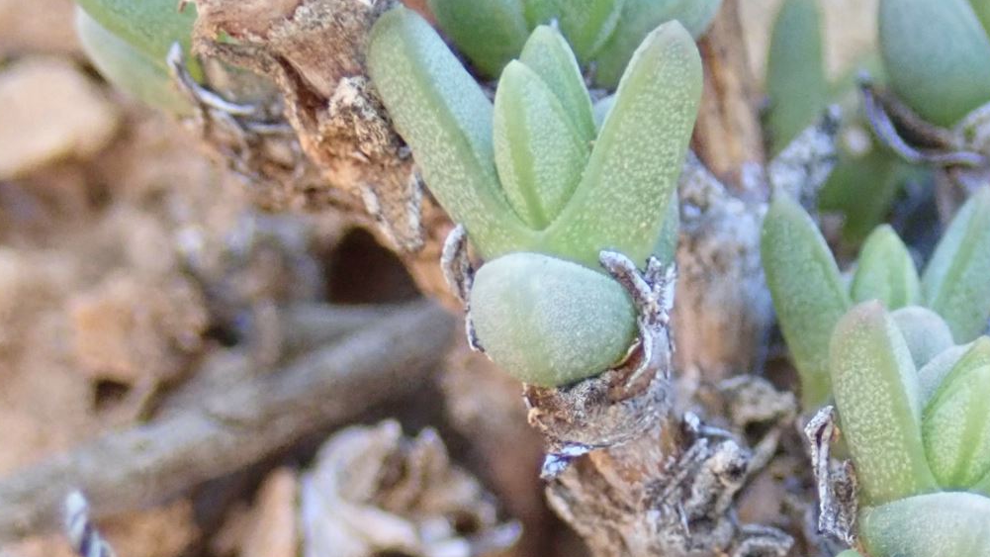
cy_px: 740
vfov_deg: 7.4
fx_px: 4226
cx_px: 898
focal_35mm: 161
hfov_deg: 13.2
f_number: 4.2
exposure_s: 1/160
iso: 800
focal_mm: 13.47
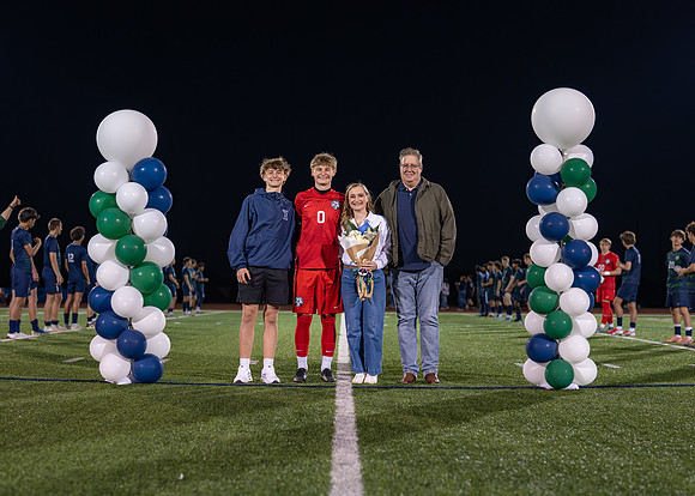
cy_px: 266
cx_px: 347
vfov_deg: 25.2
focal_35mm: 56
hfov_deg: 34.8
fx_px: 1108
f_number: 2
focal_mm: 50
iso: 1600
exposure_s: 1/800
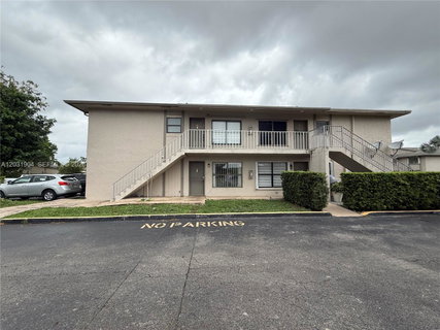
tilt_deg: +4.5
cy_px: 165
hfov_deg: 102.1
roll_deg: -0.4
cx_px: 220
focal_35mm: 14
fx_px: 178
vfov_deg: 85.6
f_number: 2.2
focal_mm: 2.22
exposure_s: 1/1339
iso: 64
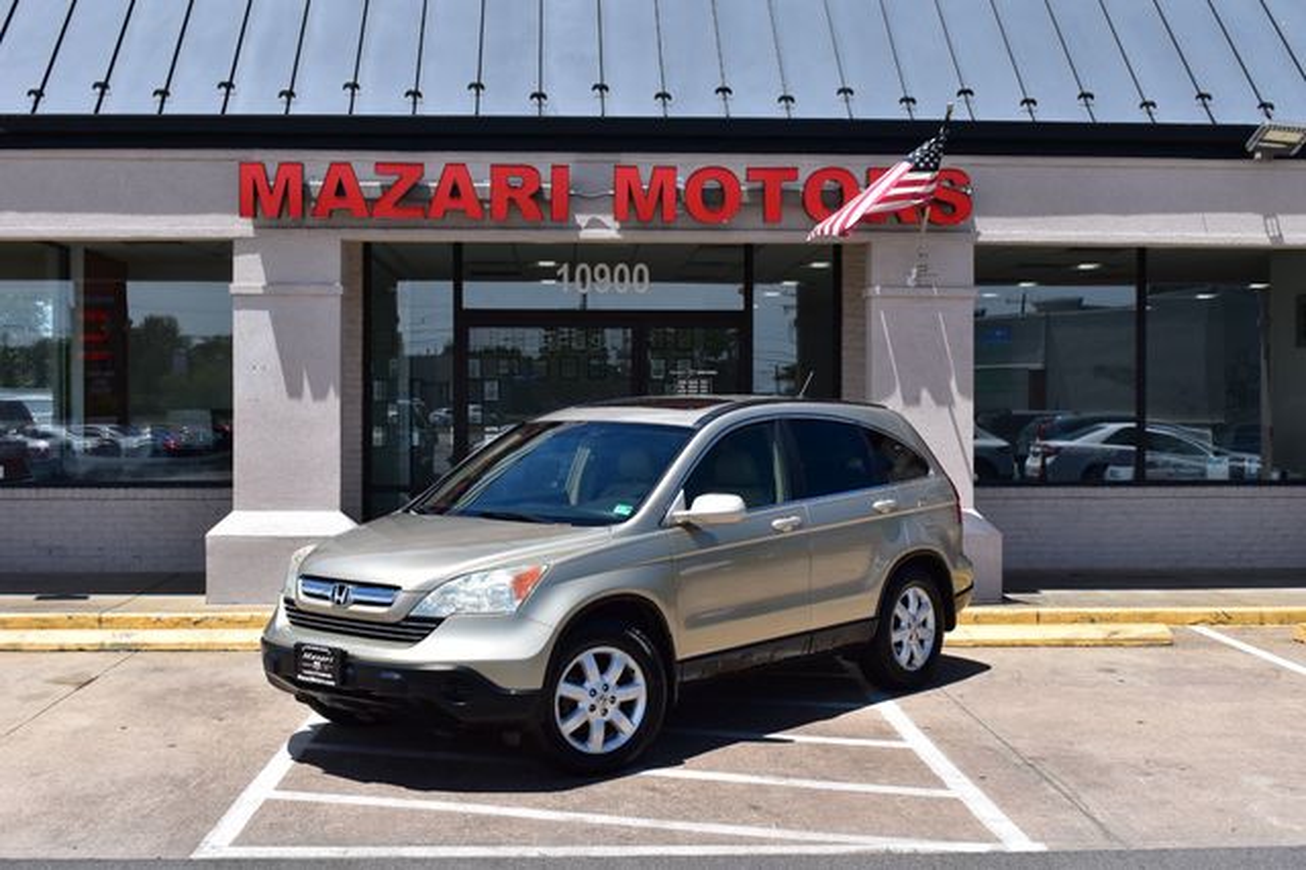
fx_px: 1632
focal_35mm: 45
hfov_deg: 43.6
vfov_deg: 29.8
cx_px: 653
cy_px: 435
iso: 320
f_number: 11
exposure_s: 1/500
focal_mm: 30
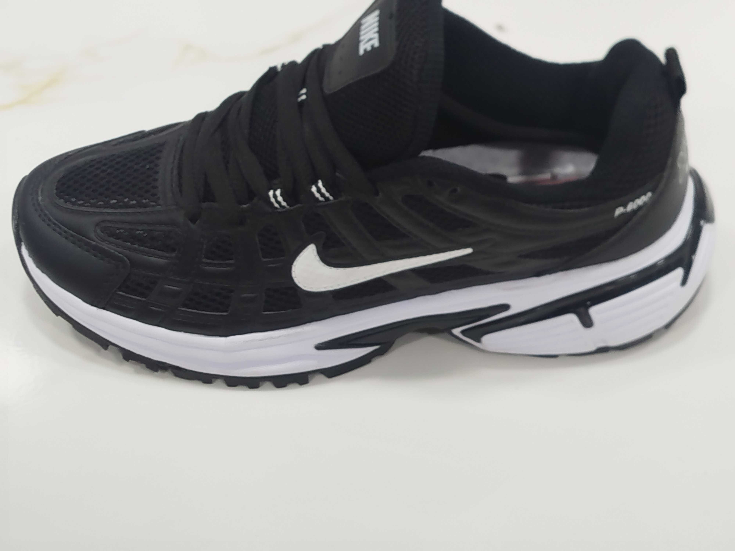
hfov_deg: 27.0
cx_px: 368
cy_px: 276
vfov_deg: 20.4
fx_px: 1529
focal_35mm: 72
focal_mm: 5.31
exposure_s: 1/50
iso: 100
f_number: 1.7
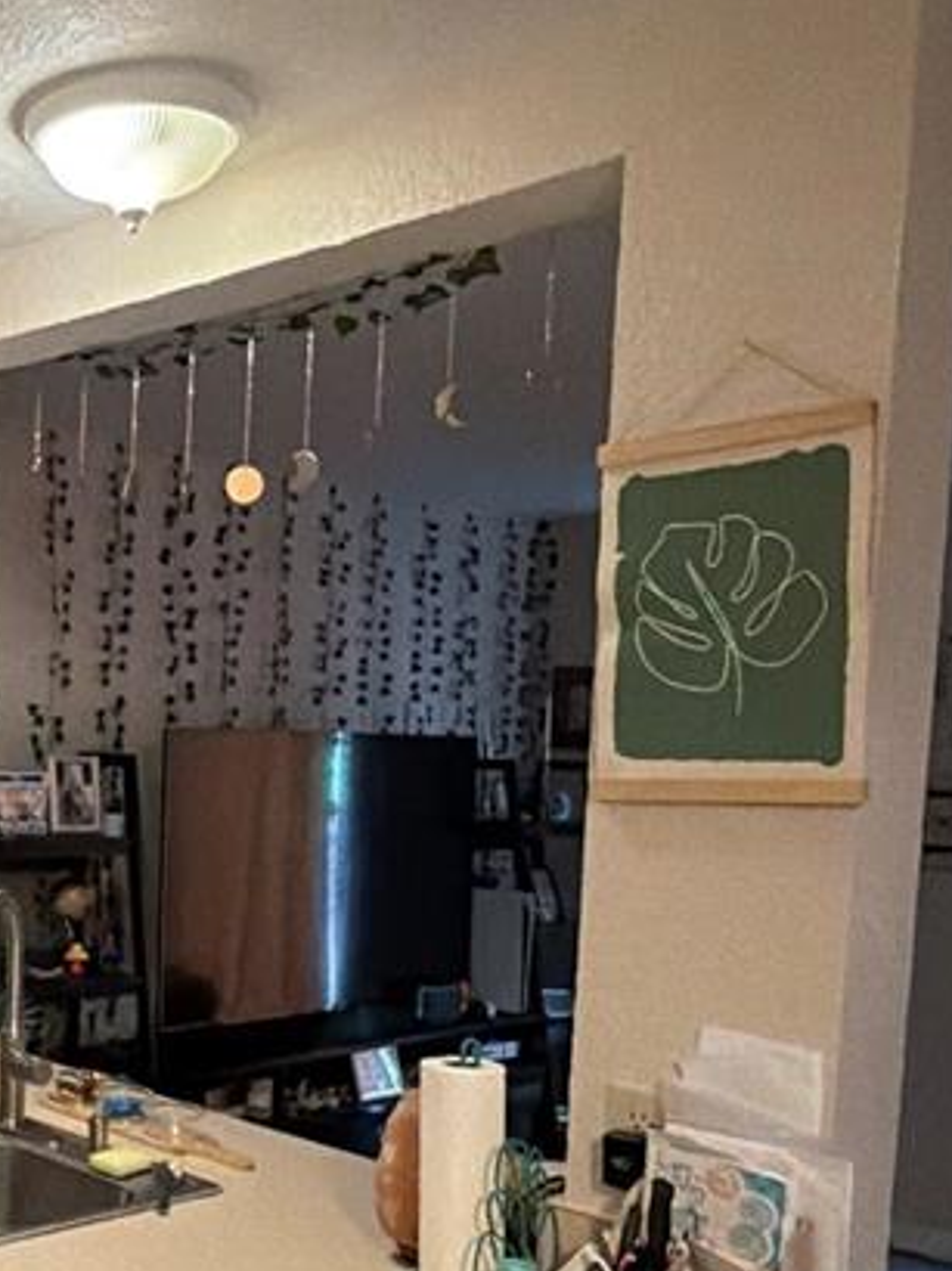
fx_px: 1505
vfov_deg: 45.3
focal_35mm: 41
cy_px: 815
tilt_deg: -3.4
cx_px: -118
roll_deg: -2.1
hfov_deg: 30.9
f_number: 2.2
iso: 1250
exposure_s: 1/60
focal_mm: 2.22
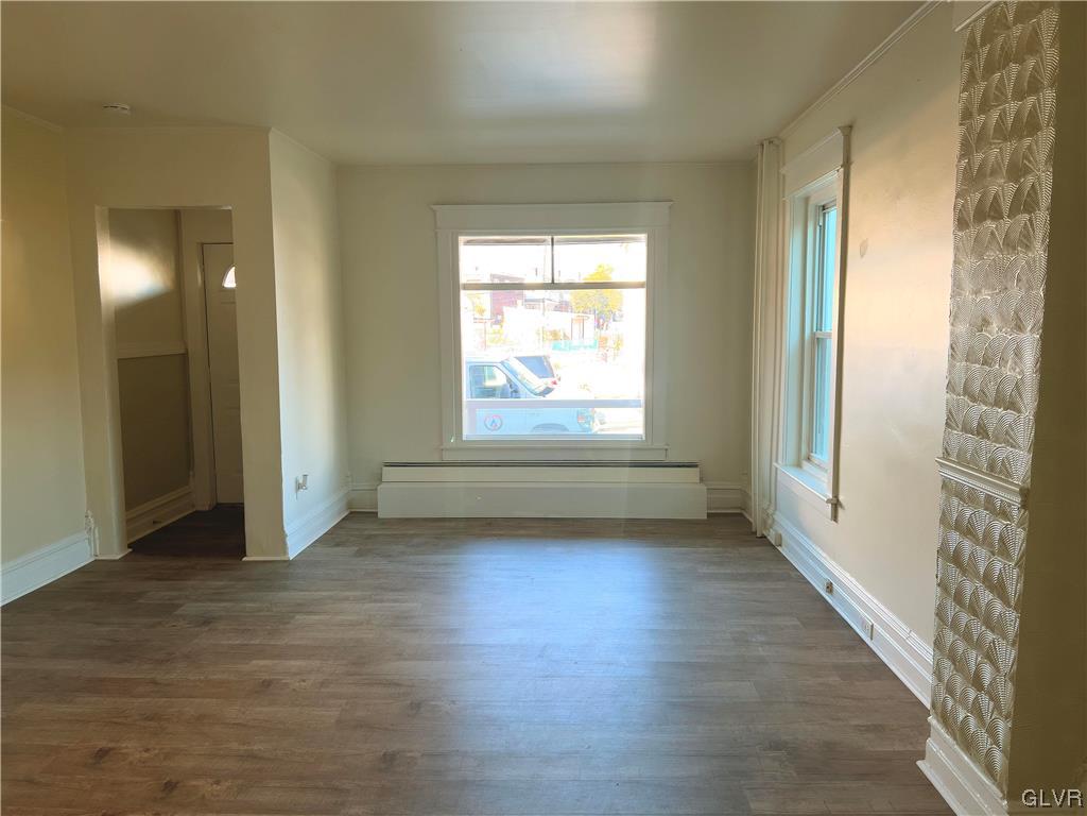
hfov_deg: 69.4
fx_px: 785
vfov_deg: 54.9
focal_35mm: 25
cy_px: 408
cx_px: 544
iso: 50
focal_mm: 5.7
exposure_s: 1/120
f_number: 1.5
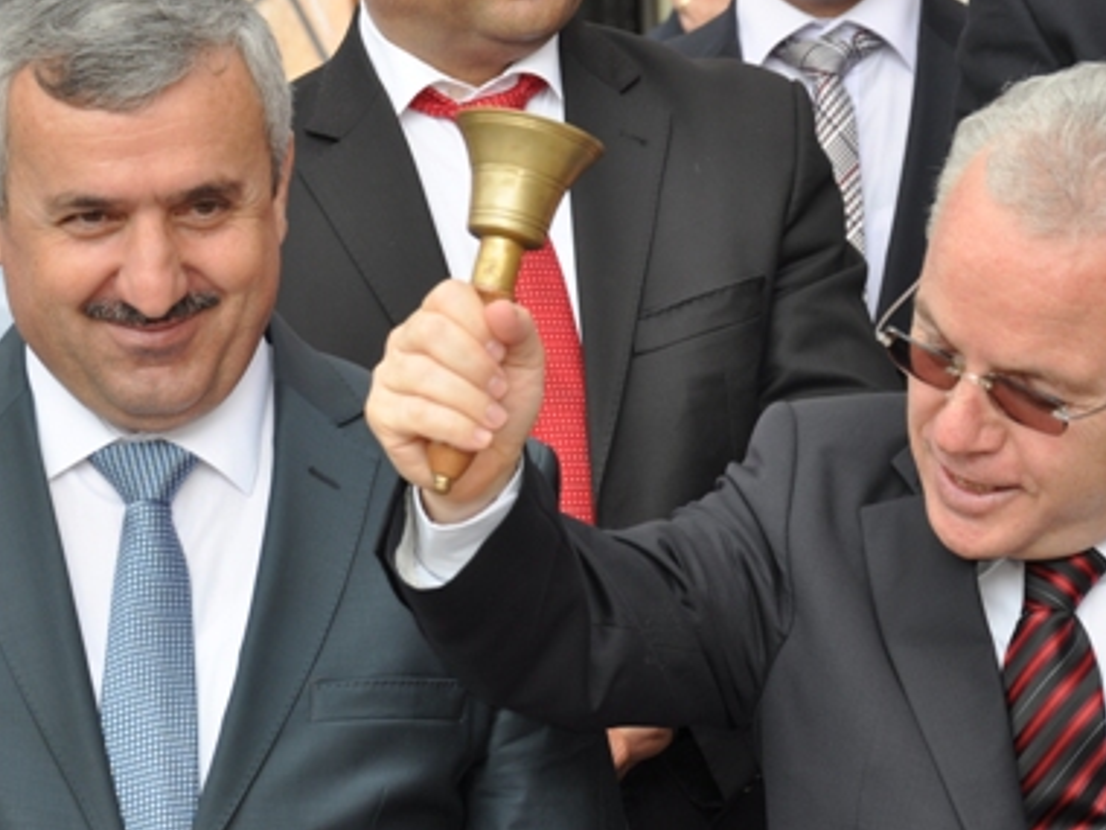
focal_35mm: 255
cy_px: 479
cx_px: 504
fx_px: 8141
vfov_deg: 5.8
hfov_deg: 7.8
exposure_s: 1/200
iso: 200
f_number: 6.3
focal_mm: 105
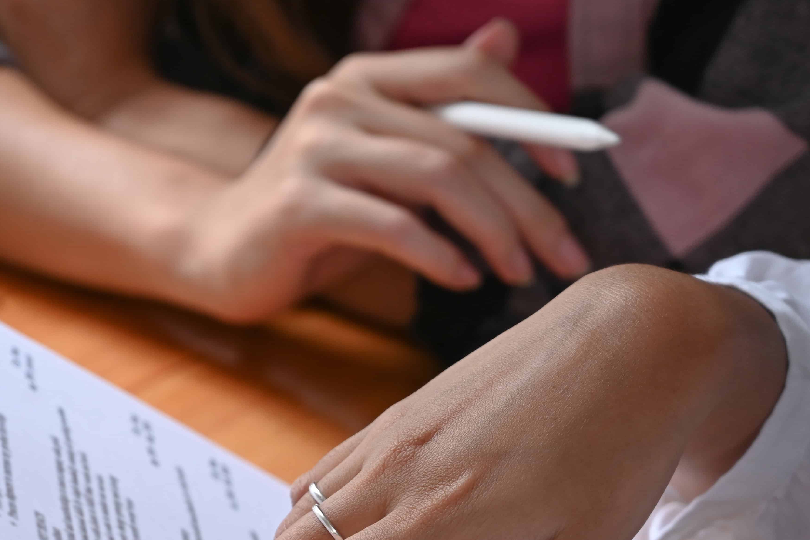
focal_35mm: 166
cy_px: 464
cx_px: 85
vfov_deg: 8.2
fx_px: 3735
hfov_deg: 12.3
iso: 400
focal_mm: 70
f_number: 4
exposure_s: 1/200
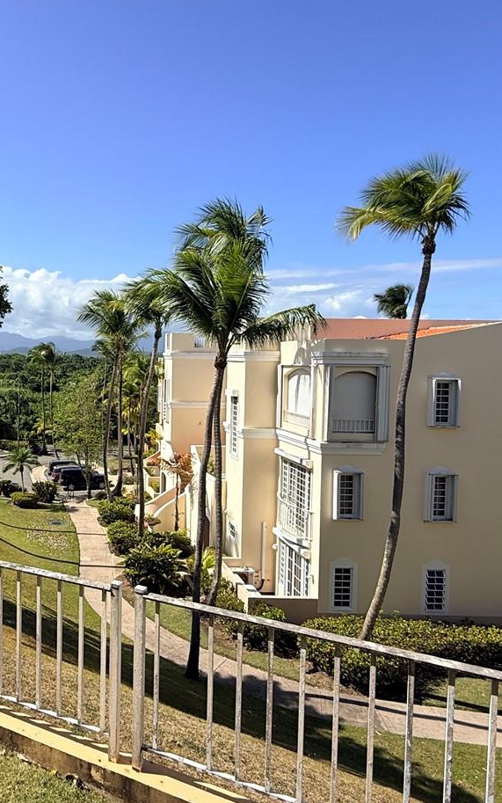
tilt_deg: -1.8
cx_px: 45
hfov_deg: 43.3
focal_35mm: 26
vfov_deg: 70.3
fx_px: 569
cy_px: 376
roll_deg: -0.6
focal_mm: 2.22
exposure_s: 1/2165
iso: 50
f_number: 2.2
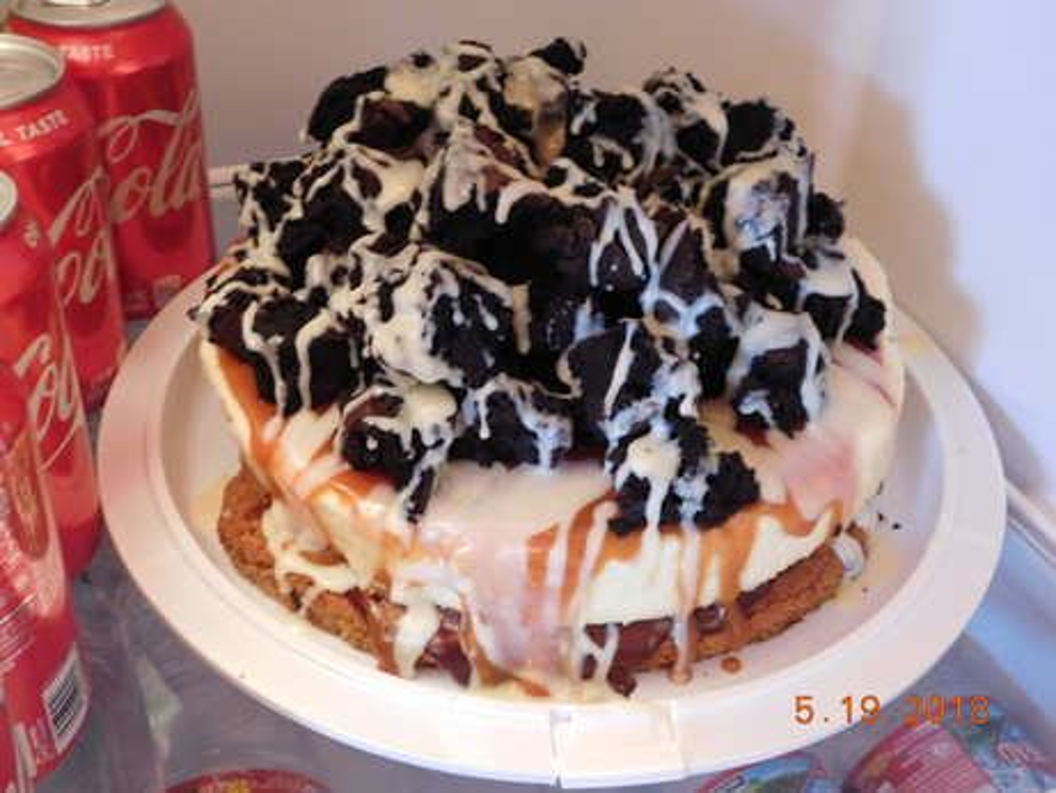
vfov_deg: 36.0
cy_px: 396
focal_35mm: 40
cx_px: 528
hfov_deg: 46.8
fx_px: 1221
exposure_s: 1/8
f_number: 3.6
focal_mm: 7.1
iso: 500
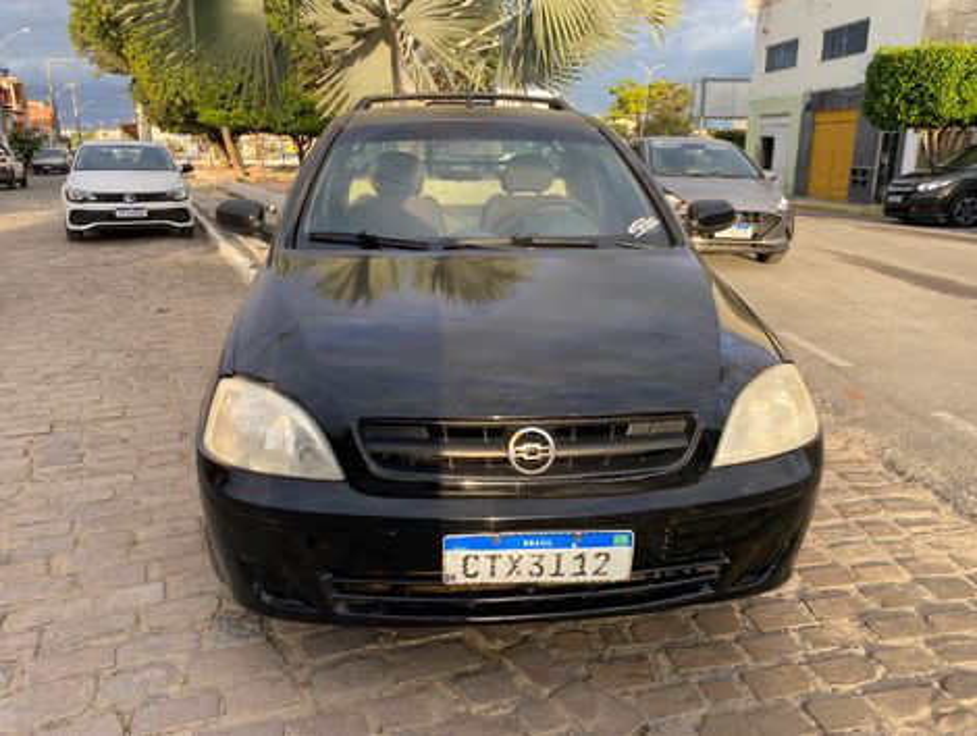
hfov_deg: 67.2
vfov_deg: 53.2
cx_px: 488
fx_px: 735
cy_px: 368
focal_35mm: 26
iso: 32
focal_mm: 4.25
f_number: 1.8
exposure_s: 1/198
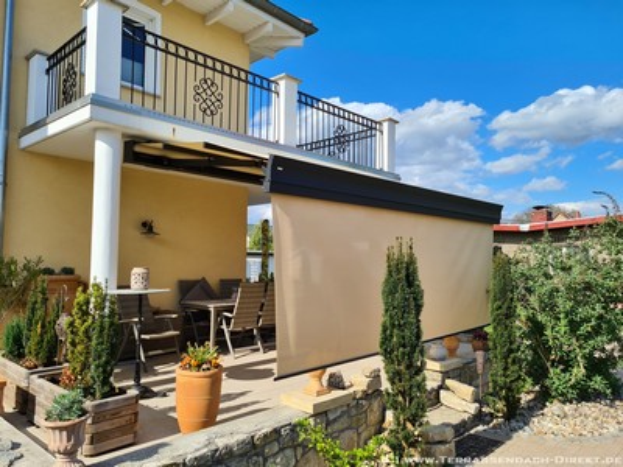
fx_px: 468
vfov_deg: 53.1
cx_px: 312
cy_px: 234
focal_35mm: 26
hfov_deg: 67.3
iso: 50
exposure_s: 1/2020
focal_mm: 5.4
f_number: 1.8
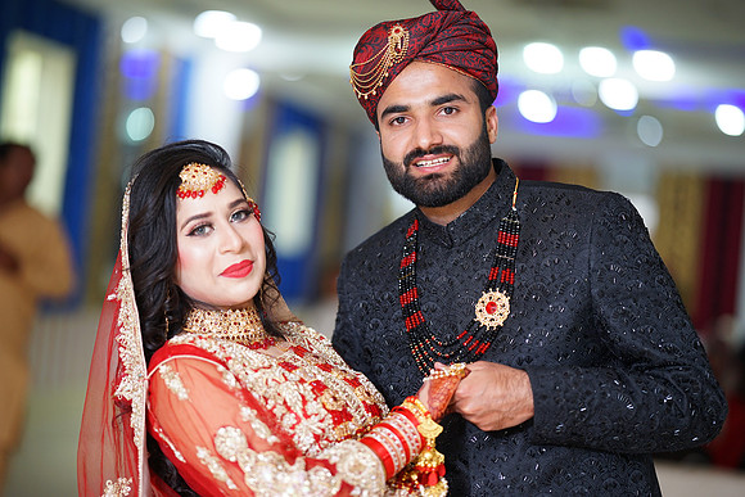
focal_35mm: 85
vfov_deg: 16.1
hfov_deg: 23.9
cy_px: 248
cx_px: 372
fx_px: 1759
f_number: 1.4
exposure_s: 1/160
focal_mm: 85
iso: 320
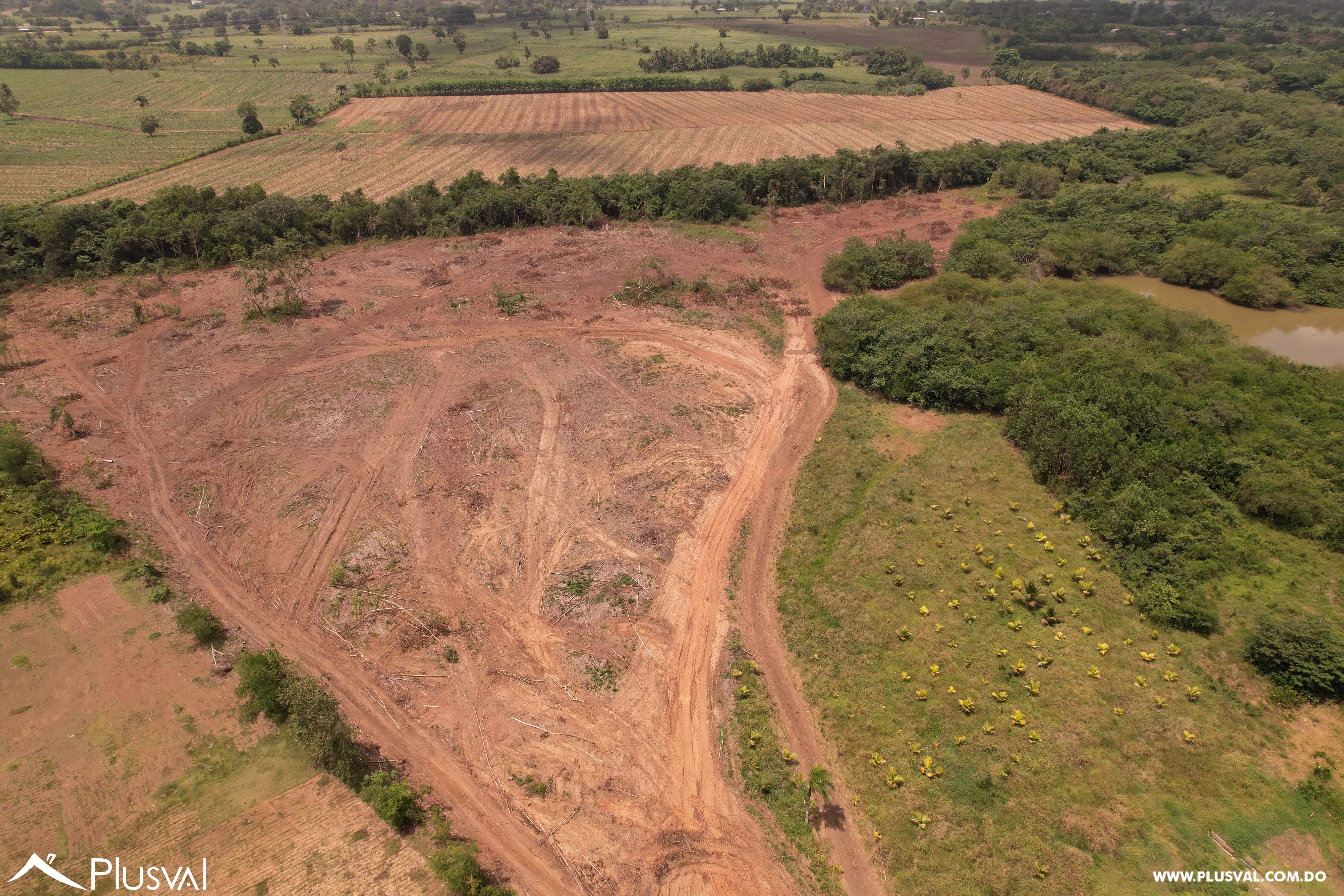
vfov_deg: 57.2
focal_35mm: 22
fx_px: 821
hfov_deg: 78.6
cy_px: 448
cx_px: 672
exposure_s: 1/60
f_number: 2.8
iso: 100
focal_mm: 8.38
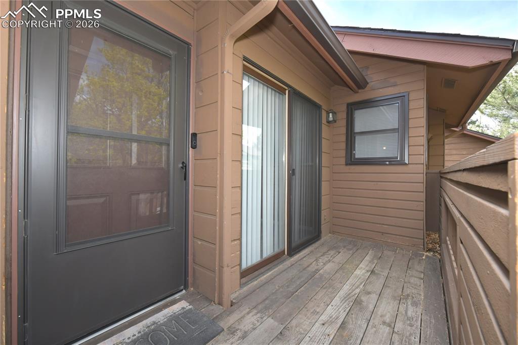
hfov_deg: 100.4
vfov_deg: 77.3
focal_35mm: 15
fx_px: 216
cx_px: 259
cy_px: 172
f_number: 10
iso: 500
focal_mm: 15
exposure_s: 1/250
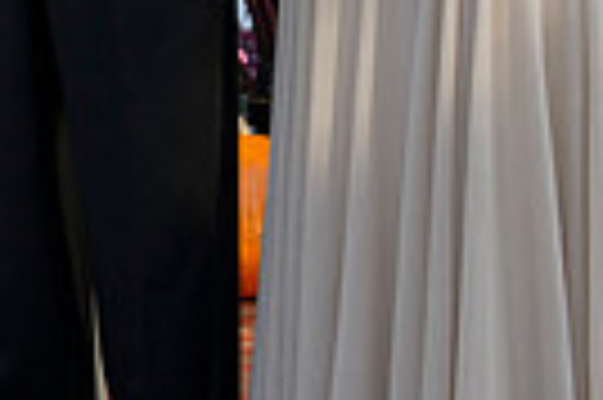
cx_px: -112
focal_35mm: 165
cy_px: -193
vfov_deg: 8.1
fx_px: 2760
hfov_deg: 12.2
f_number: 5.6
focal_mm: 38
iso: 500
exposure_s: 1/200
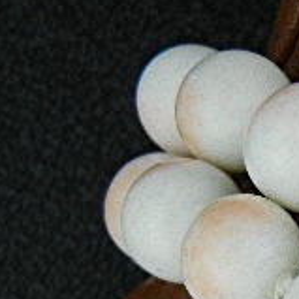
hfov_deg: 8.1
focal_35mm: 210
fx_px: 2052
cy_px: 367
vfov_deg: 8.2
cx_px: 534
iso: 400
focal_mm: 10.6
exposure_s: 1/19.8
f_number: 4
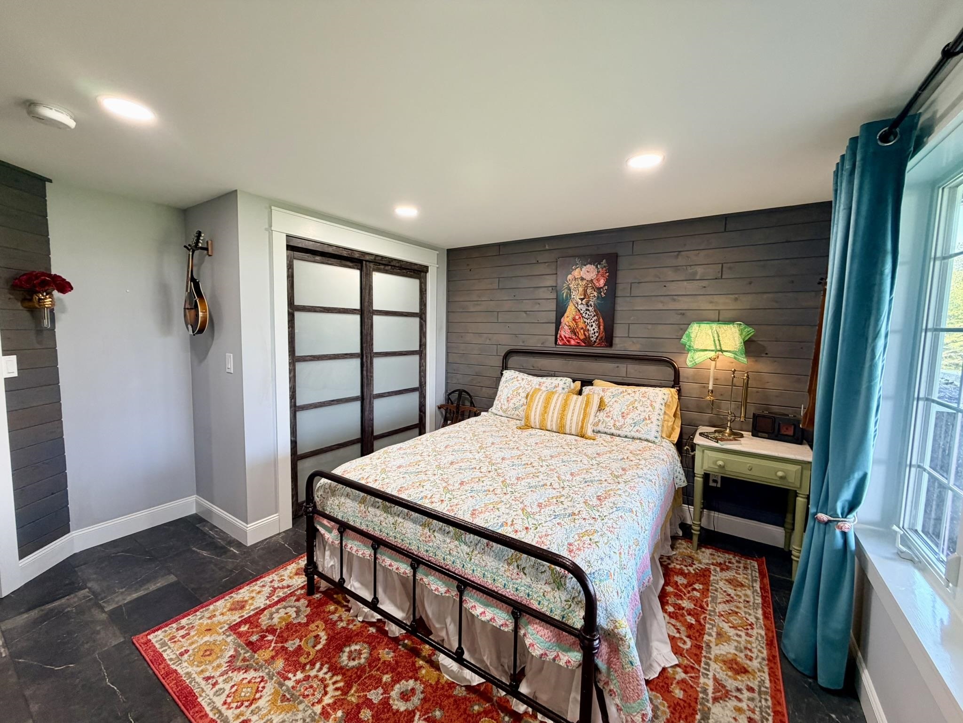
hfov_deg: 102.1
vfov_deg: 85.7
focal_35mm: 14
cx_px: 482
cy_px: 362
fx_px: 389
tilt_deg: -5.3
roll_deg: -0.9
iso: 160
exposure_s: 1/60
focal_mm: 2.22
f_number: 2.2
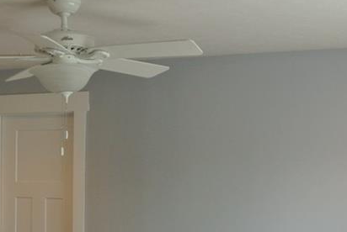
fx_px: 695
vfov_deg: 18.6
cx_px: 148
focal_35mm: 72
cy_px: 224
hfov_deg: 28.0
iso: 400
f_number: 3.5
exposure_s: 1/50
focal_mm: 11
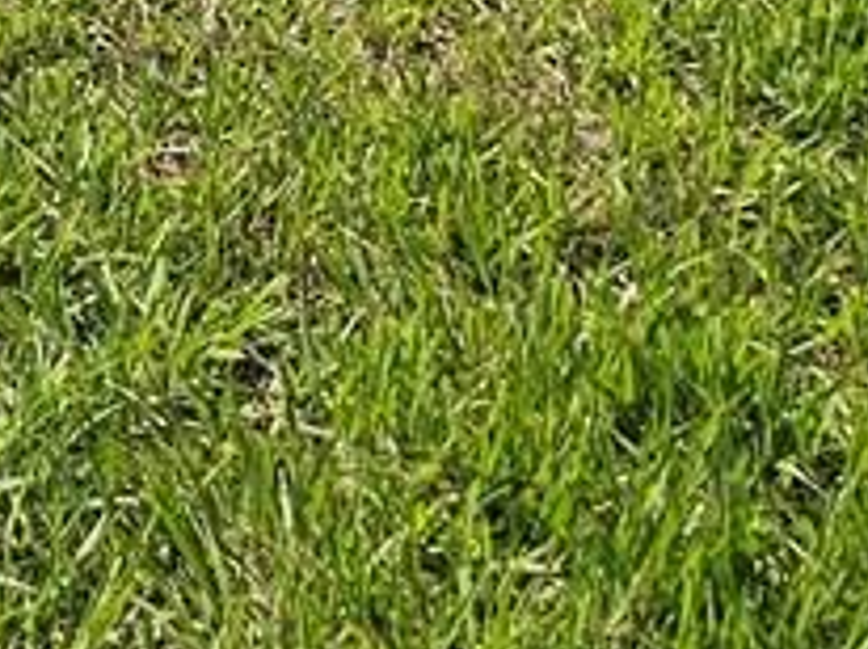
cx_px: -1074
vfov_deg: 7.0
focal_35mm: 179
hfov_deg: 9.9
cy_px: -1572
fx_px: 4483
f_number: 1.7
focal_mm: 6.3
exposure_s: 1/1108
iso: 10
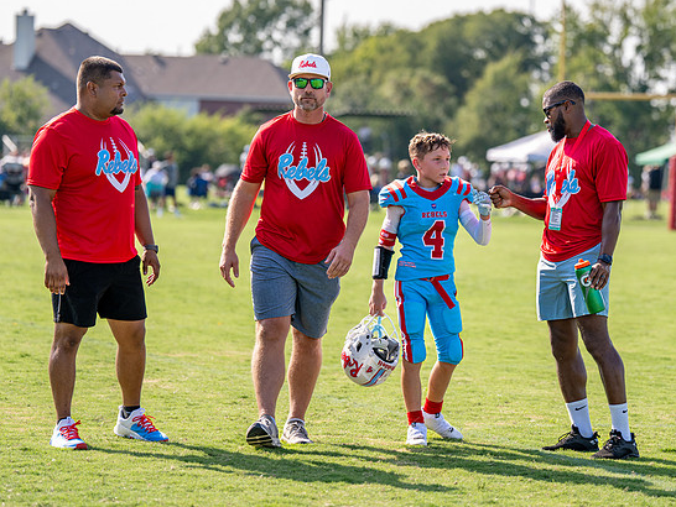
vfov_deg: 9.2
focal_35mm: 161
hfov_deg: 12.3
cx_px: 421
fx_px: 3145
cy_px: 229
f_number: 2.8
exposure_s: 1/1600
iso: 125
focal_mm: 118
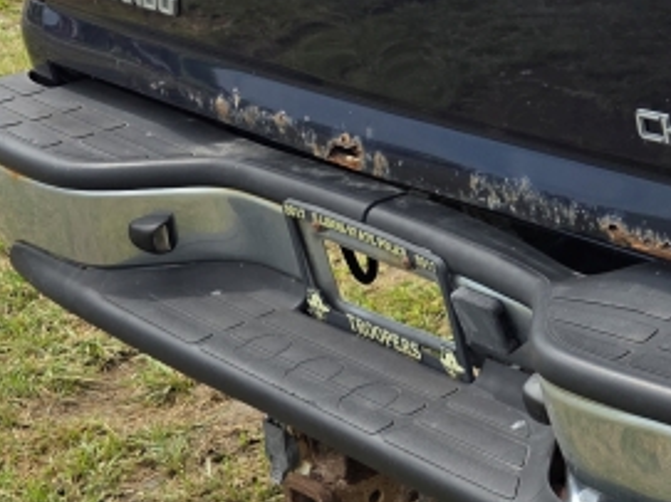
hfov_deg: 19.3
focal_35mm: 87
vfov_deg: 16.5
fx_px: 1686
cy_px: -20
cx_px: 1037
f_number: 1.7
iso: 80
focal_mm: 6.3
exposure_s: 1/3034
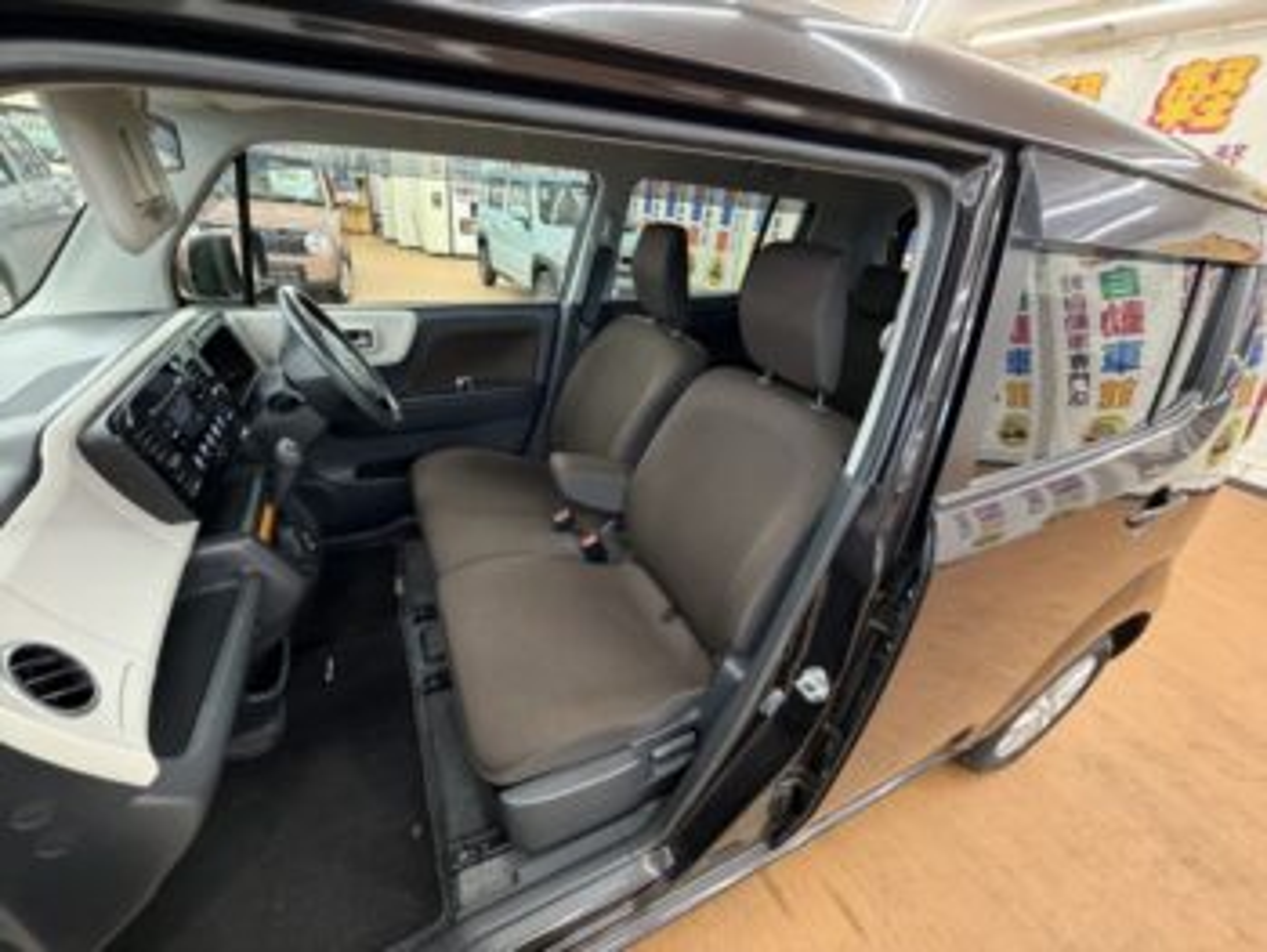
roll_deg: -6.6
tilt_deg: -27.1
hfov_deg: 102.0
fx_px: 513
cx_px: 634
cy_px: 476
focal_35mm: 14
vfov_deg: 85.7
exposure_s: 1/50
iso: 400
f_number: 2.2
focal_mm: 2.22
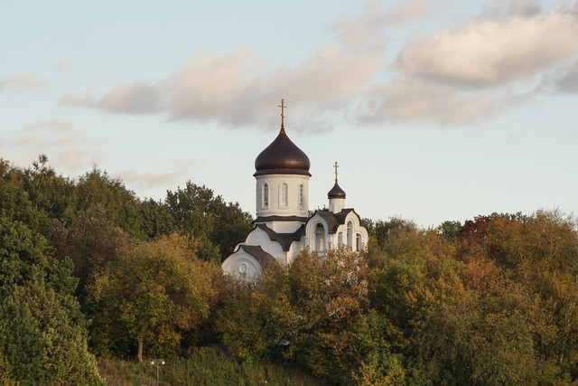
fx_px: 3252
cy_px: 193
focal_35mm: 202
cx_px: 289
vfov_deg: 6.8
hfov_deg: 10.2
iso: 250
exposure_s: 1/500
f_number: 6.3
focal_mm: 135
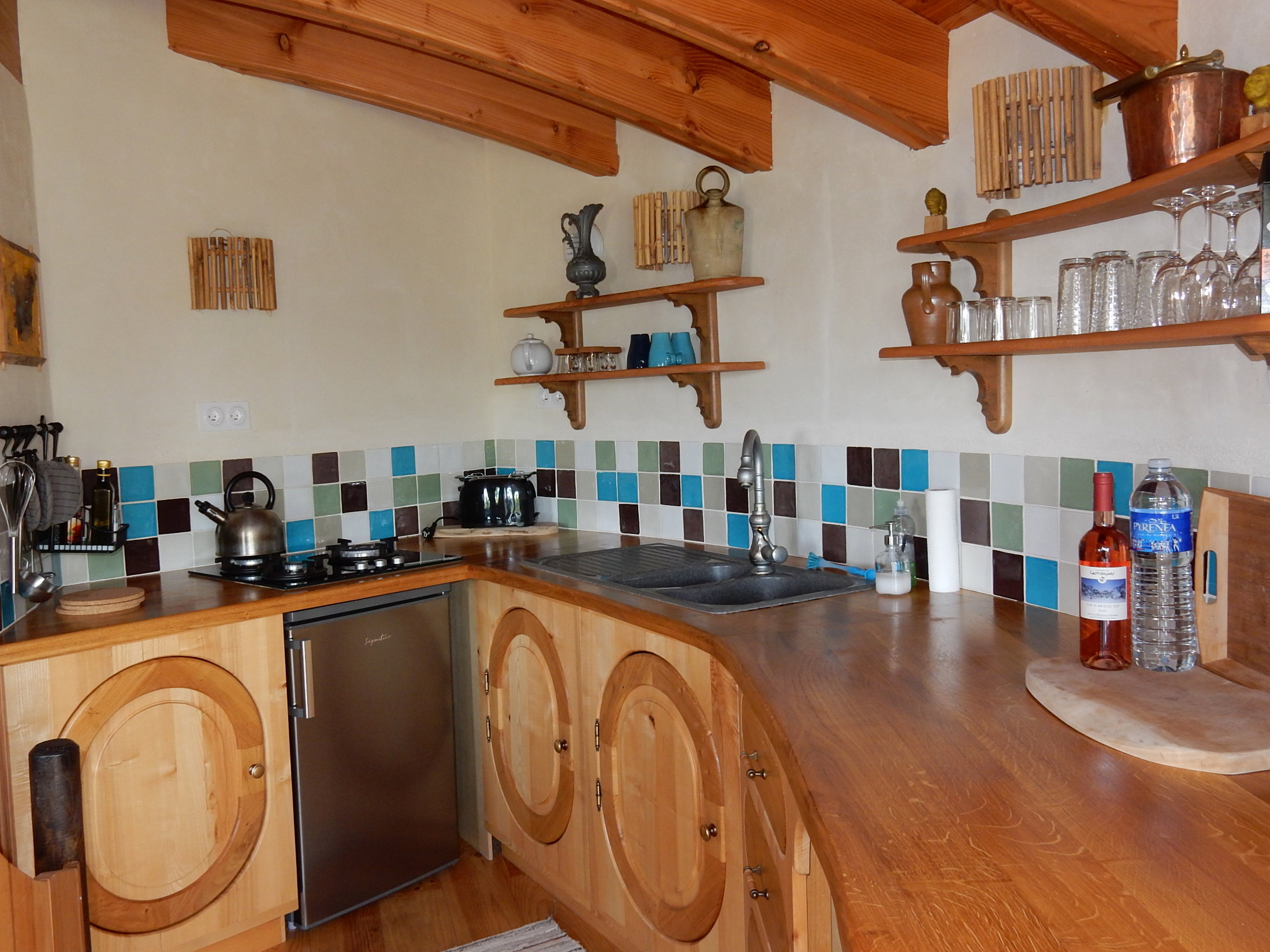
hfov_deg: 58.3
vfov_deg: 45.4
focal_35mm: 31
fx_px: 1137
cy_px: 468
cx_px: 620
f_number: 4
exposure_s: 1/30
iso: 200
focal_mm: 5.4
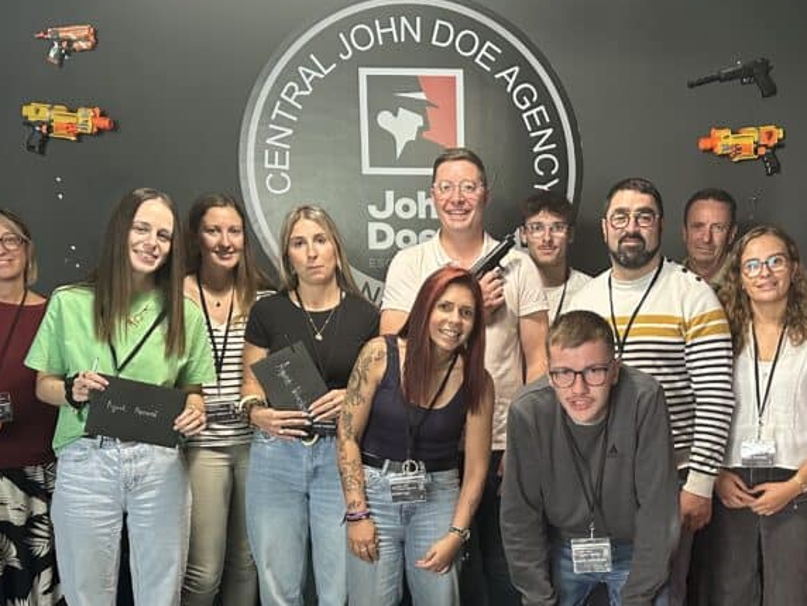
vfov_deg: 33.1
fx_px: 1002
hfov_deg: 43.3
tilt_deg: -7.0
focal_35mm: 43
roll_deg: -0.7
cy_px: 436
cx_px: 528
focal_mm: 6.86
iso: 500
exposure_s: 1/50
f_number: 1.78
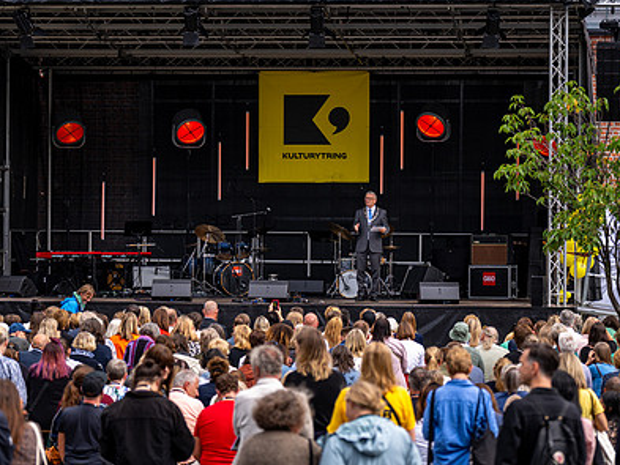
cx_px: 331
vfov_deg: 10.5
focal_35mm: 142
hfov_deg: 13.9
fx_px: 2544
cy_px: 242
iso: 100
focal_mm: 100
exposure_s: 1/1250
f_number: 2.8
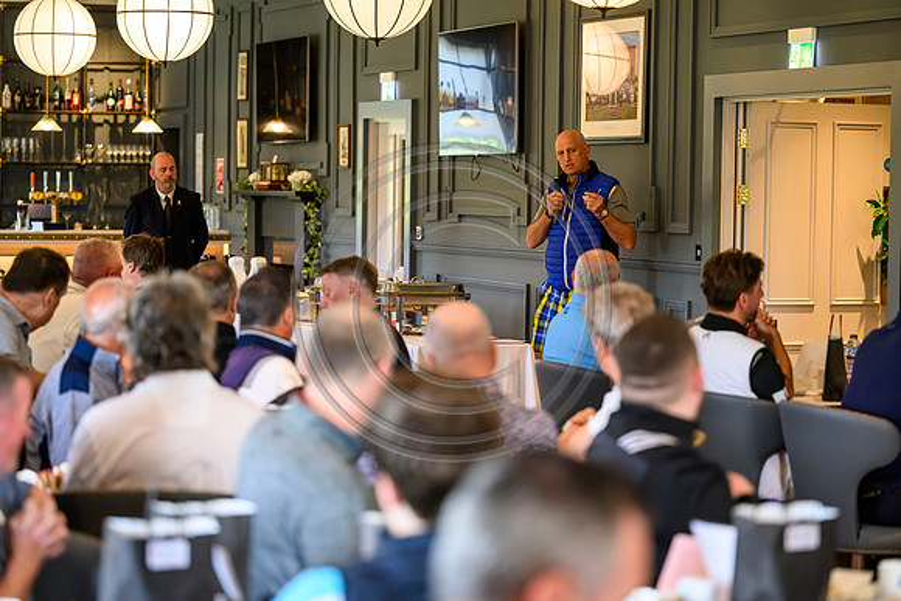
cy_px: 300
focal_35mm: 110
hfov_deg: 18.6
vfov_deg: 12.5
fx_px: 2754
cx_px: 450
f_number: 2.8
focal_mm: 110
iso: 4000
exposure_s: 1/500
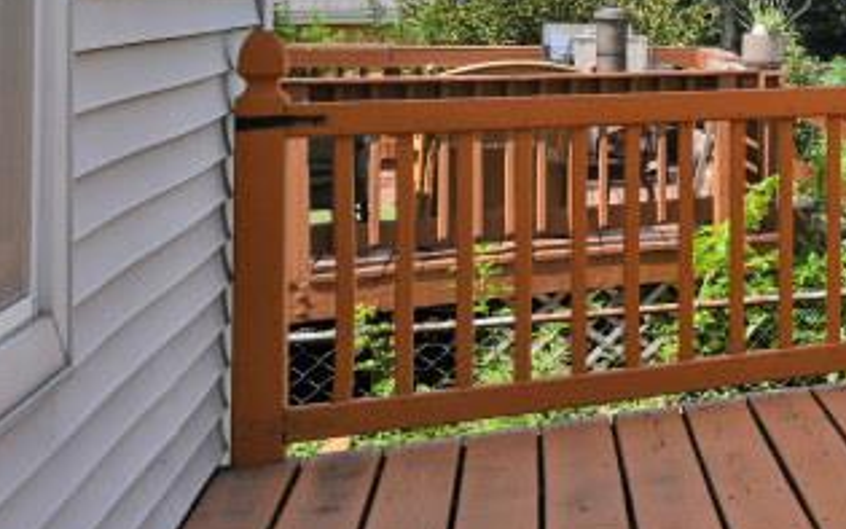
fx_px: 1568
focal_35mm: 68
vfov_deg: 18.5
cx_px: 1859
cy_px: -27
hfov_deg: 17.0
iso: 100
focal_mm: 14
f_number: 9
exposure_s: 1/200
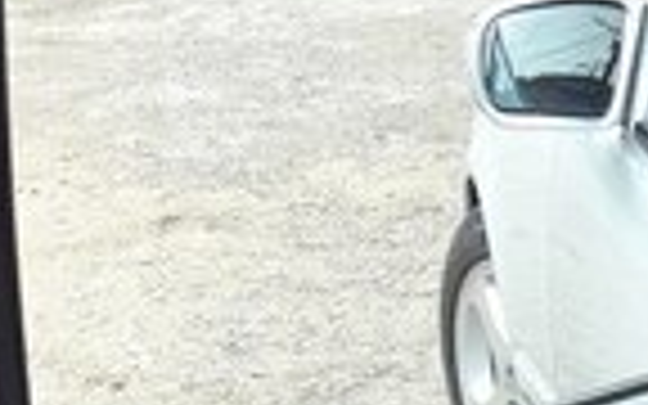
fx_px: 1801
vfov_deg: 11.7
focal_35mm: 102
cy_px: 760
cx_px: 765
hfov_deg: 19.3
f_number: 1.9
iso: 64
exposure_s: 1/100
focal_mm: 3.7
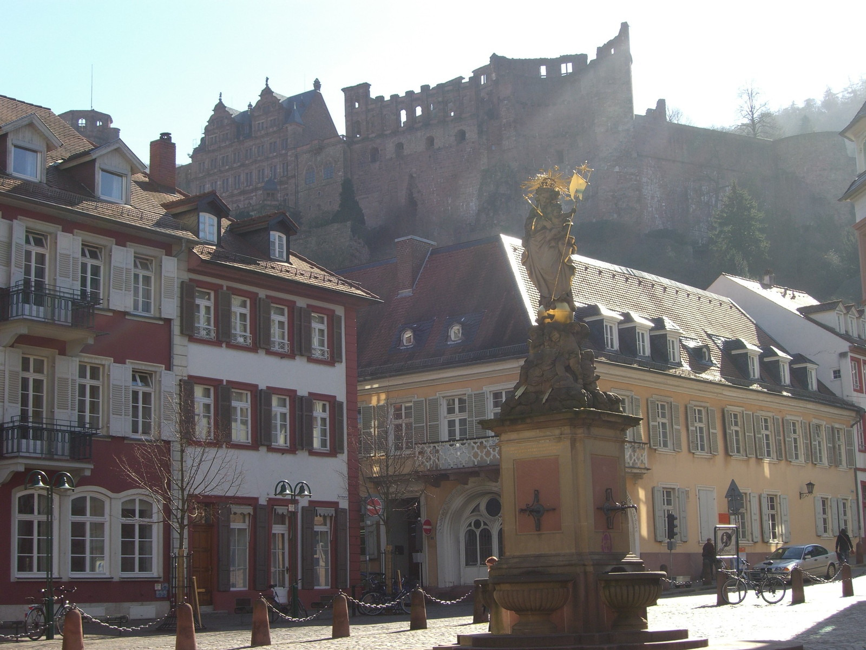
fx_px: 1426
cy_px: 325
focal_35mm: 57
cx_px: 433
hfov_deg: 33.8
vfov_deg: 25.7
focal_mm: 11.8
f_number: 5
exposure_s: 1/250
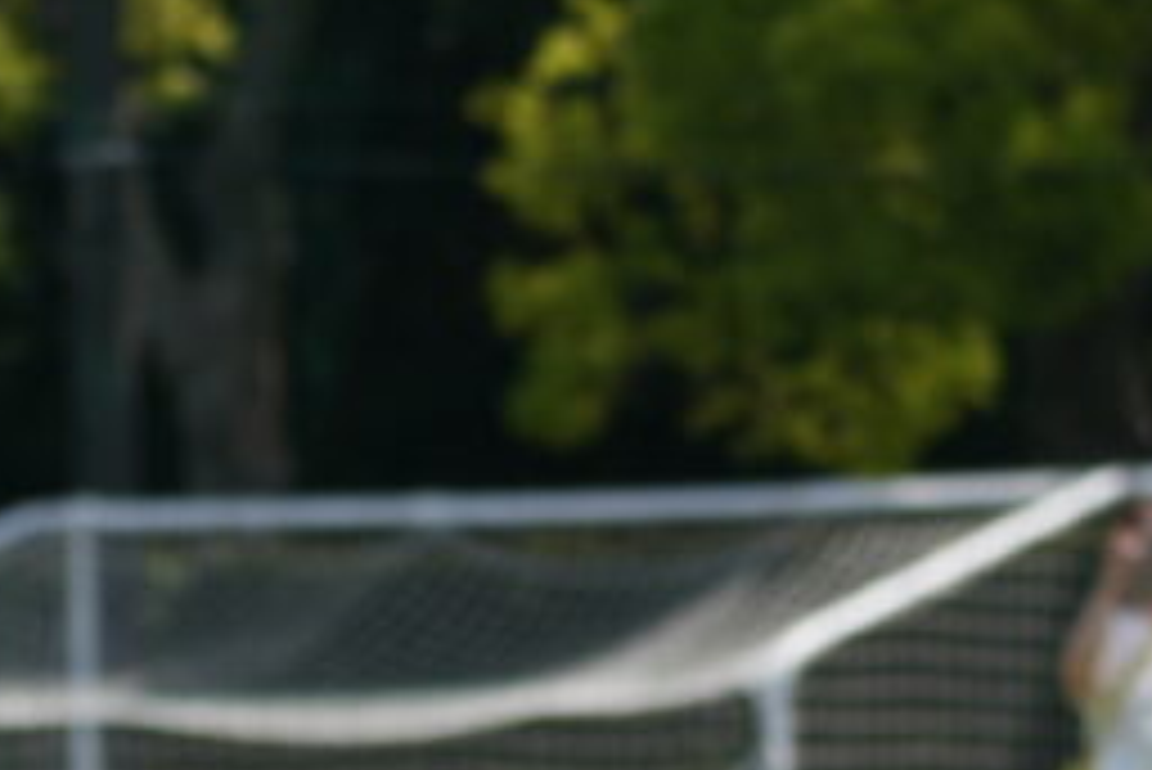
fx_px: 12967
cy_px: 1538
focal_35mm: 405
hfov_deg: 5.1
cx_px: 72
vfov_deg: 3.4
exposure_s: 1/640
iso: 100
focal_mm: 81
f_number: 4.5
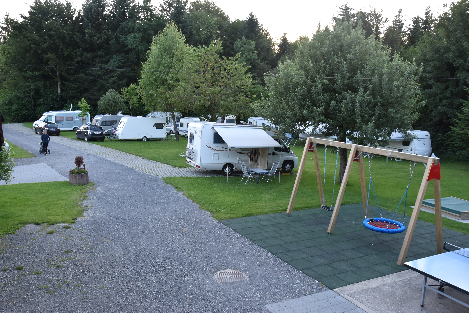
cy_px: 156
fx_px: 352
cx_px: 234
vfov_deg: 47.9
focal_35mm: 27
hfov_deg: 67.4
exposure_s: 1/60
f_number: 5.6
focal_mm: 18
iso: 400
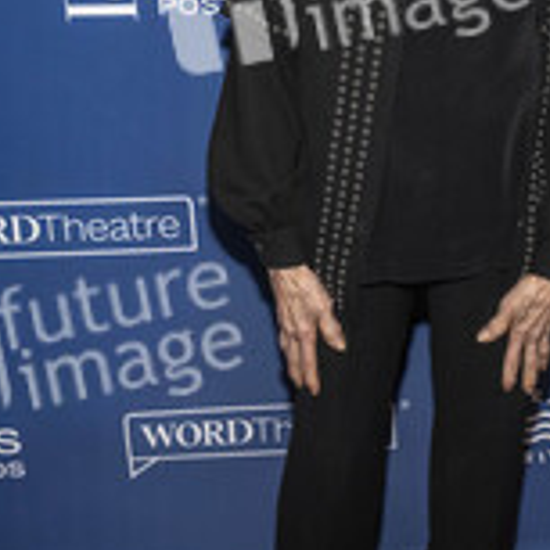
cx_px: 449
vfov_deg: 27.9
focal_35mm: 61
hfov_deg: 27.5
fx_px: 1099
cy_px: 169
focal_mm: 27.5
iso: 800
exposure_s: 1/200
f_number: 5.6
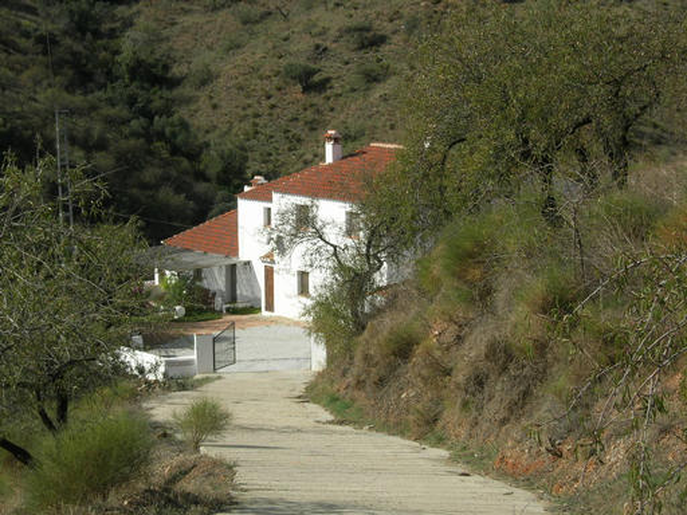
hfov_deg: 17.4
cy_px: 258
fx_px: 2243
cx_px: 344
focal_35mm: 113
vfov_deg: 13.1
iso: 64
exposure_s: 1/274
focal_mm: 23.4
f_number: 8.2
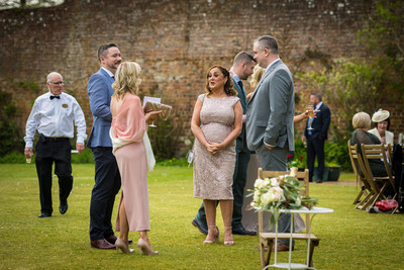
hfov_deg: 15.0
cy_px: 135
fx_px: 1539
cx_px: 209
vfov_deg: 10.0
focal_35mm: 137
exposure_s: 1/500
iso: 100
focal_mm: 110
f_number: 2.8
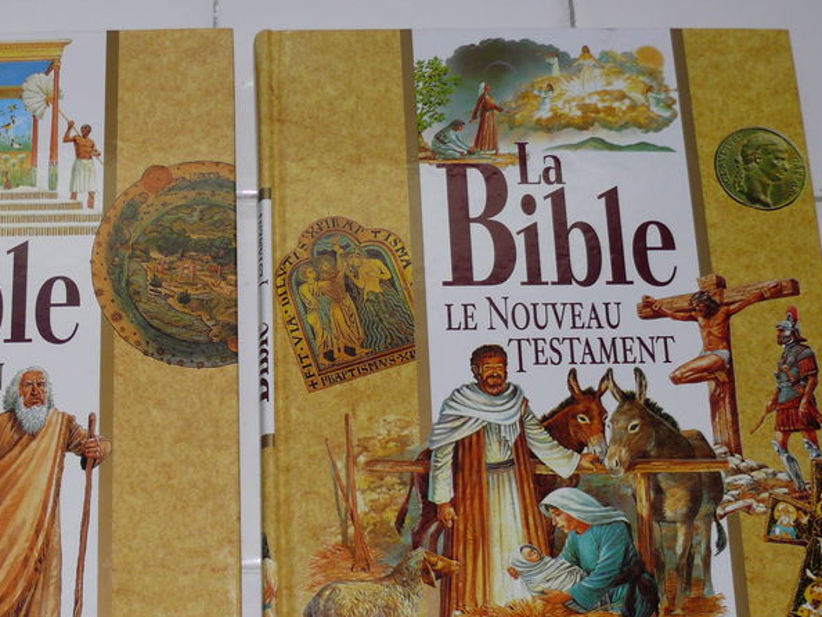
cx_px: 262
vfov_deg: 21.3
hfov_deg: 27.9
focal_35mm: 69
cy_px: 343
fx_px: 1639
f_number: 2.8
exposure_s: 1/30
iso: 100
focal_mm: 8.4
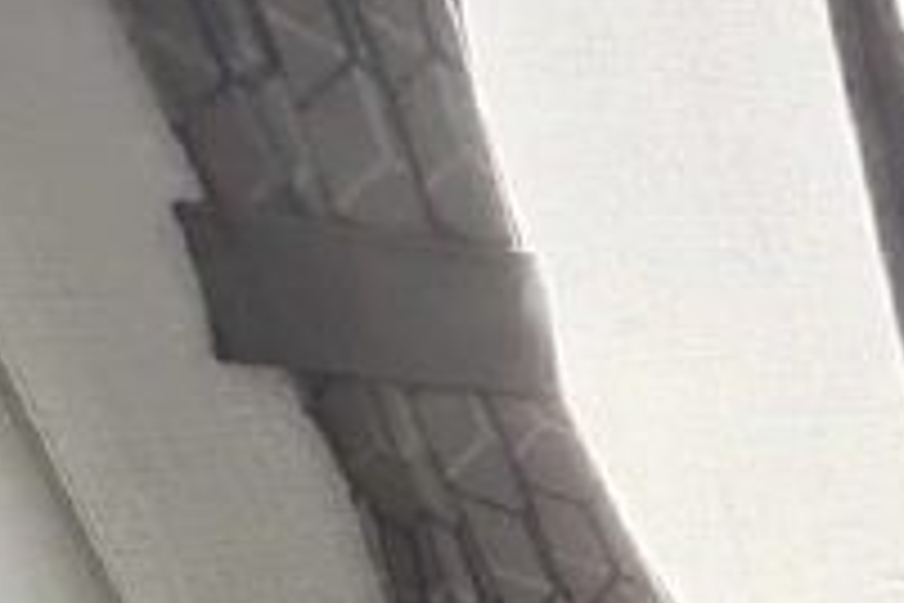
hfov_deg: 23.4
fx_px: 1456
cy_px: 1098
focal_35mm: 58
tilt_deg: -26.8
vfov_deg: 18.2
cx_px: 1511
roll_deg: +3.3
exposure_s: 1/60
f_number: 2.2
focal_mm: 2.22
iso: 400
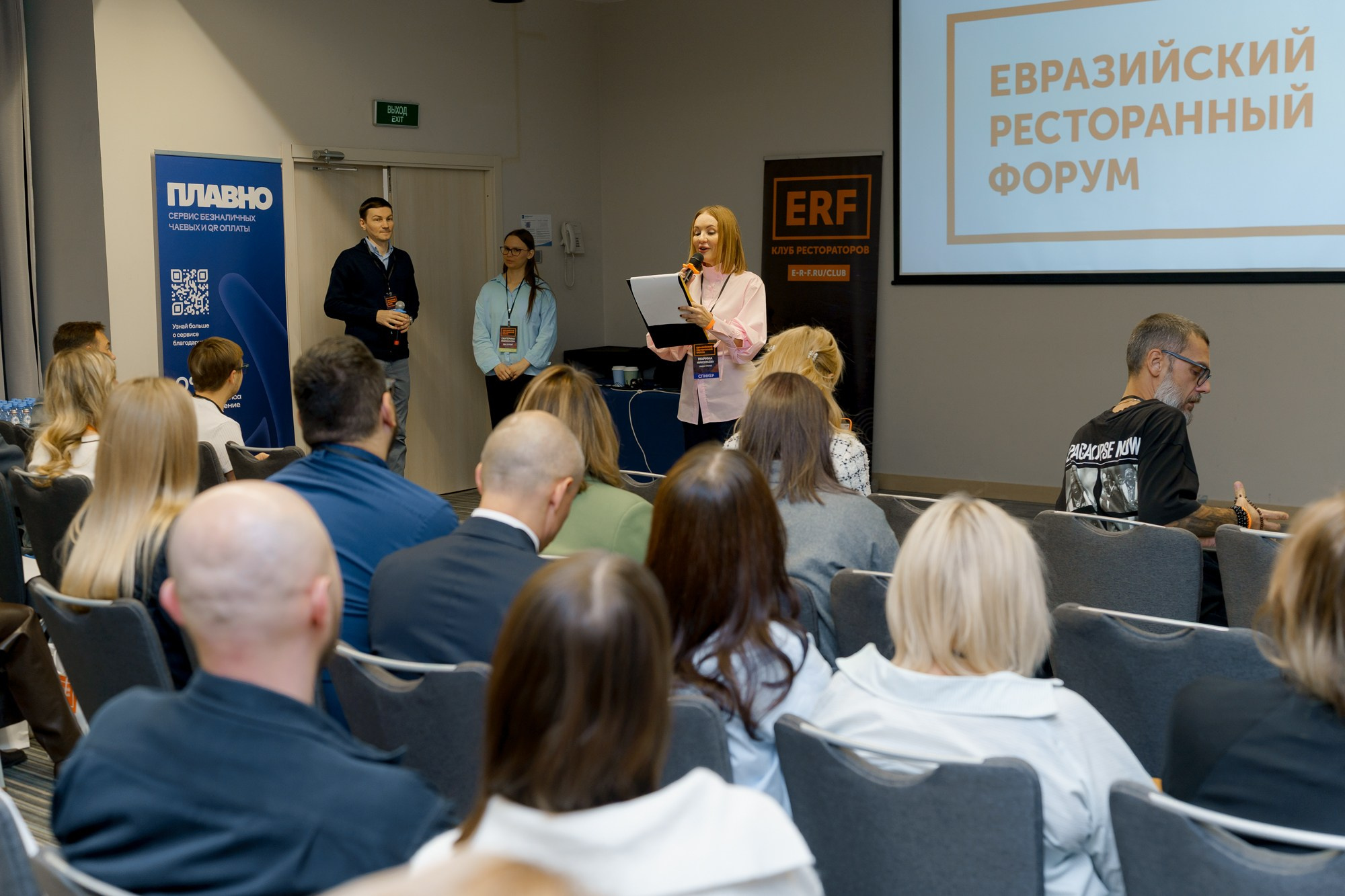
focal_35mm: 42
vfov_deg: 31.9
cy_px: 448
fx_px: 1569
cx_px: 672
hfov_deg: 46.4
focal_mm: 42
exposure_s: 1/125
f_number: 3.5
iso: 400
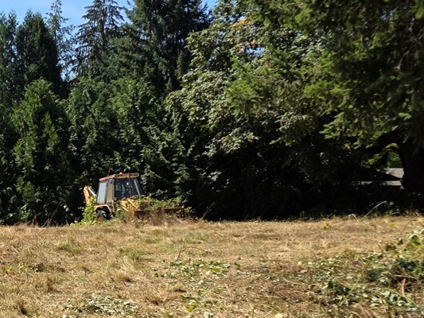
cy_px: 167
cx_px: -100
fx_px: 845
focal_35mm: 69
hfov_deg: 25.0
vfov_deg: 21.3
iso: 80
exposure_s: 1/3972
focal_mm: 6.3
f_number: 1.7
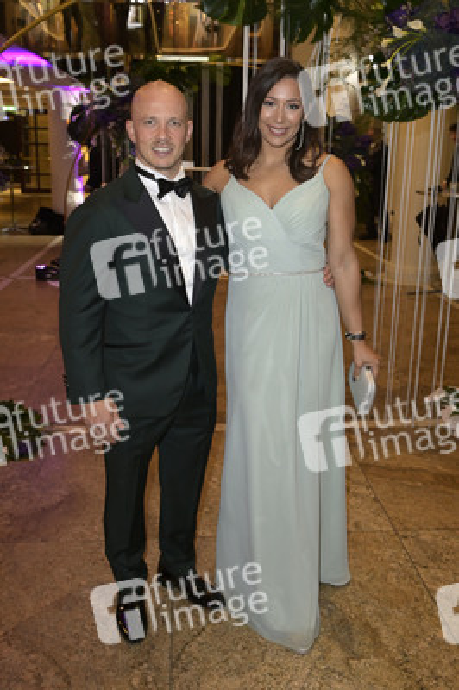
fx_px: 613
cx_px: 230
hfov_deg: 41.0
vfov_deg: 58.8
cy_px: 345
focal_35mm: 32
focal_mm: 32
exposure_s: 1/80
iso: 2500
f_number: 5.6
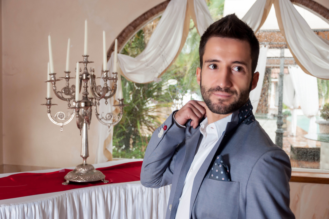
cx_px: 164
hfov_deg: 43.7
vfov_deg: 29.8
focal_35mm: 45
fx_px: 411
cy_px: 110
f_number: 5
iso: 200
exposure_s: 1/125
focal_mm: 30
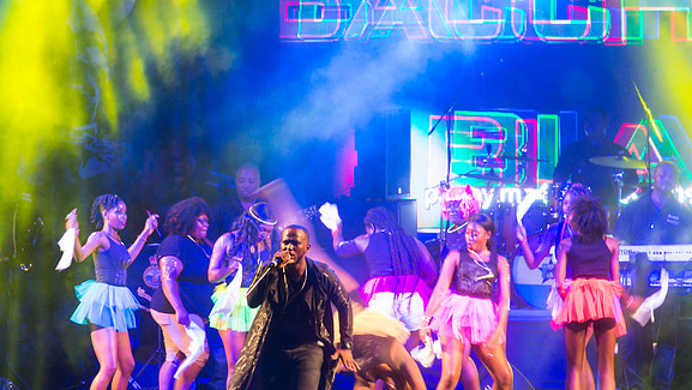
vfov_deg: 2.6
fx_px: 8609
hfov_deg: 4.6
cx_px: 316
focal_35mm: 469
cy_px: 256
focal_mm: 340
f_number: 5.6
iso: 2500
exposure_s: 1/60
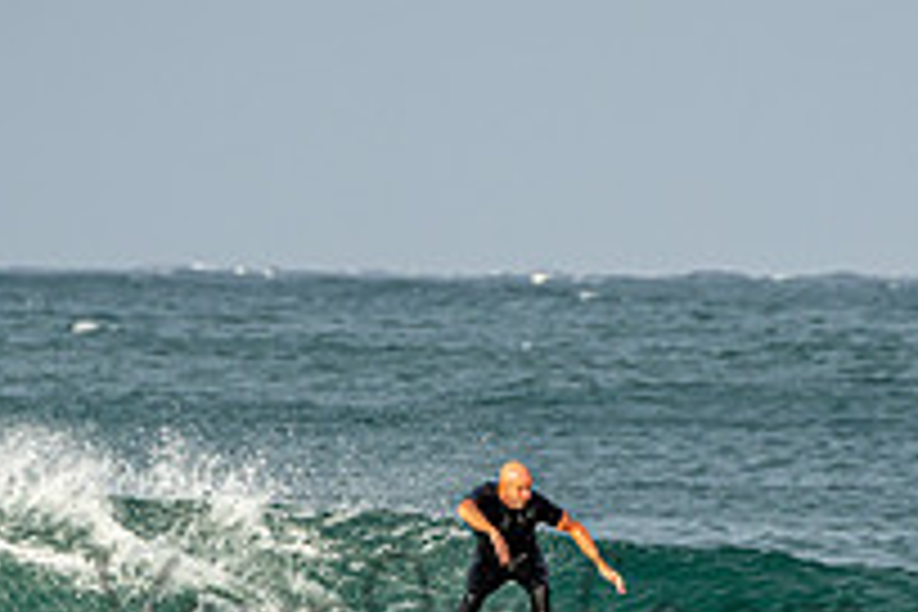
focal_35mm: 852
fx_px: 21724
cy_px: 583
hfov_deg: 2.4
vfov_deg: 1.6
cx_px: 558
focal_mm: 200
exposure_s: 1/1250
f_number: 5.6
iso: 200
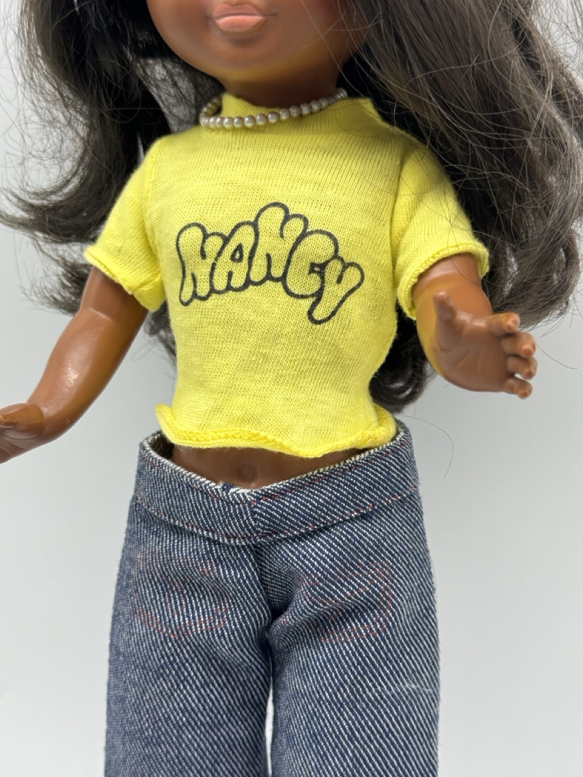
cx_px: 292
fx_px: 1078
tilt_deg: -20.9
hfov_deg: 30.3
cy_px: 388
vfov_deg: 39.7
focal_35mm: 48
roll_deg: +1.8
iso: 64
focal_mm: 6.76
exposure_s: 1/223
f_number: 1.78
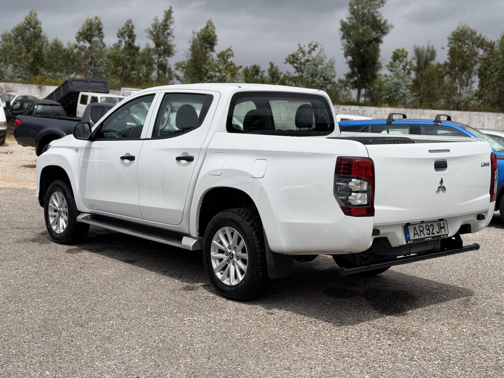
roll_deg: -1.2
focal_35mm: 48
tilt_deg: -1.0
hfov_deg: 39.7
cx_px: 252
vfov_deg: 30.3
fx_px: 699
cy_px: 189
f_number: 1.78
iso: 64
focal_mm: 6.76
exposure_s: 1/13333
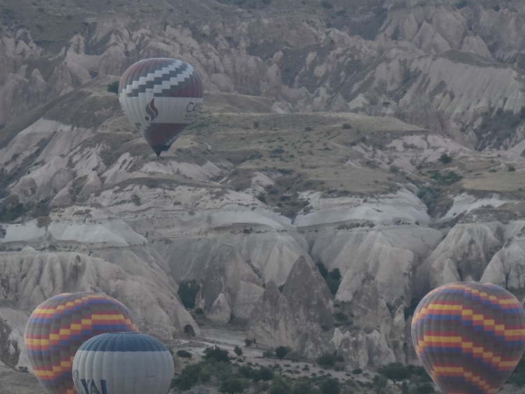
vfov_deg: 3.5
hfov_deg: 4.7
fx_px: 6459
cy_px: 253
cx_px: 265
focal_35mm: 426
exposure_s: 1/200
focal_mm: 150
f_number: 5
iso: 3200
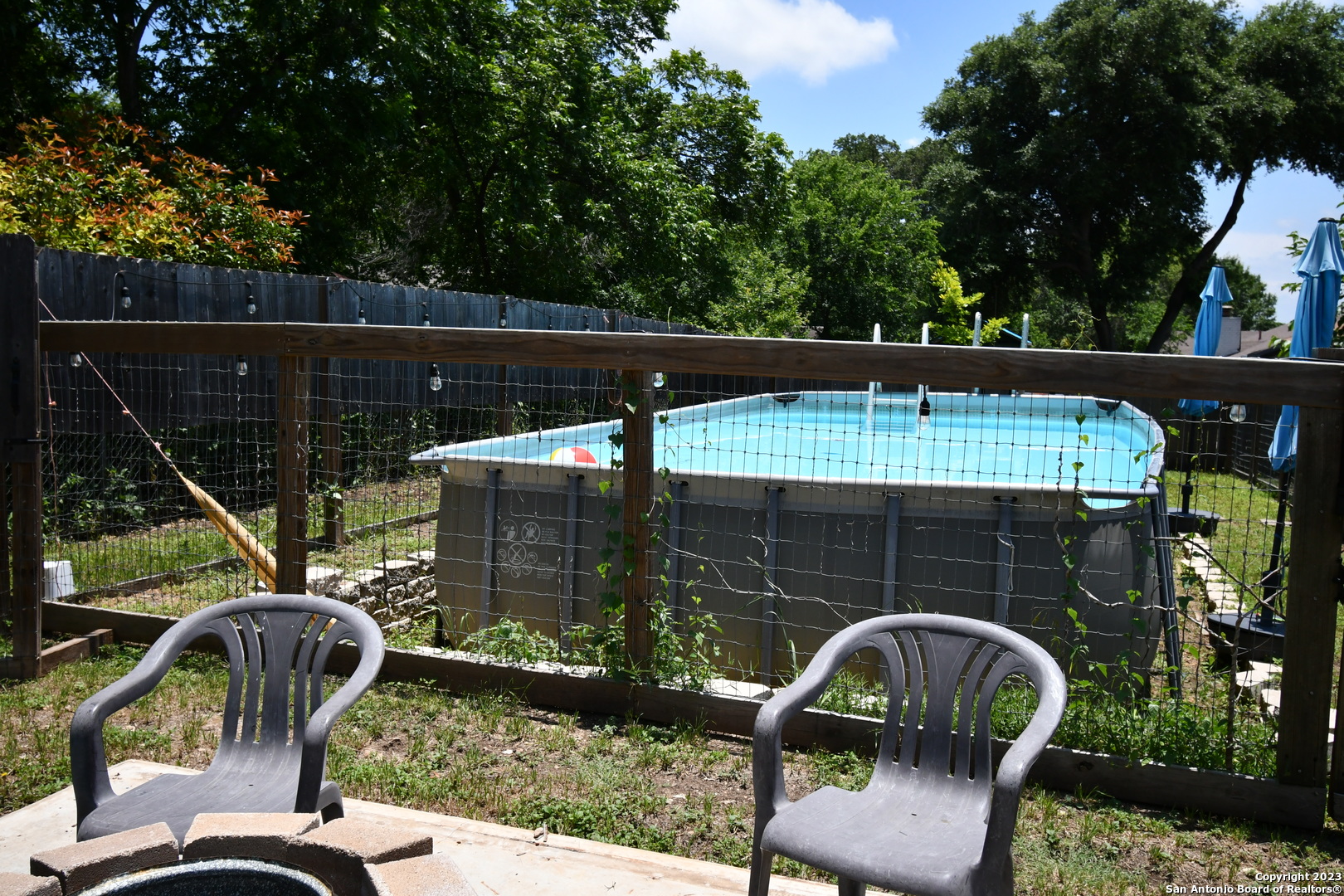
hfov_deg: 61.9
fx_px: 1120
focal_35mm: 30
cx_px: 672
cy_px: 448
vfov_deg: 43.6
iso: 640
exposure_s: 1/3200
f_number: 6.3
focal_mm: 20
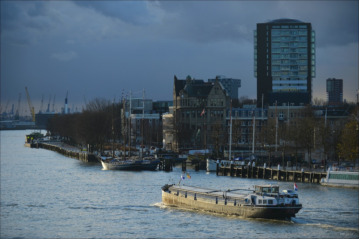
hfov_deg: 14.7
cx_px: 180
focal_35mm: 140
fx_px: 1396
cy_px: 120
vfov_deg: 9.8
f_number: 2.8
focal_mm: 140
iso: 100
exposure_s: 1/1250
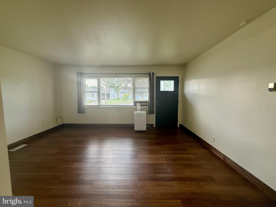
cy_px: 104
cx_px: 138
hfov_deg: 102.1
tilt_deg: -3.7
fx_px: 112
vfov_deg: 85.7
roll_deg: +0.2
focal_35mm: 14
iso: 320
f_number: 2.2
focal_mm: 2.22
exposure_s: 1/120
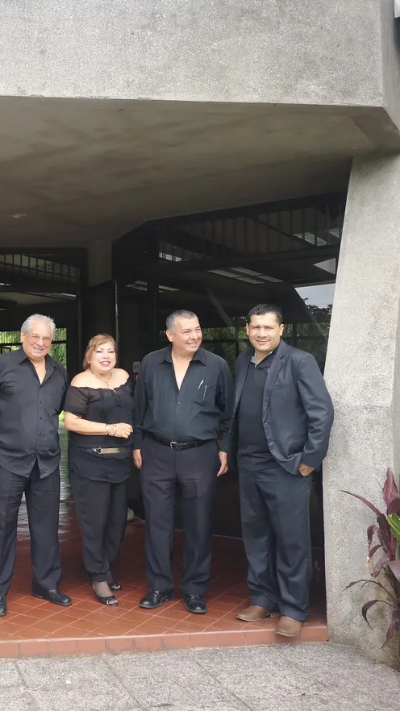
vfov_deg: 50.5
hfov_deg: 27.3
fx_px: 754
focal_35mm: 40
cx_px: -38
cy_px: 351
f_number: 1.8
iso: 50
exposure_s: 1/200
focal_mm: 3.95
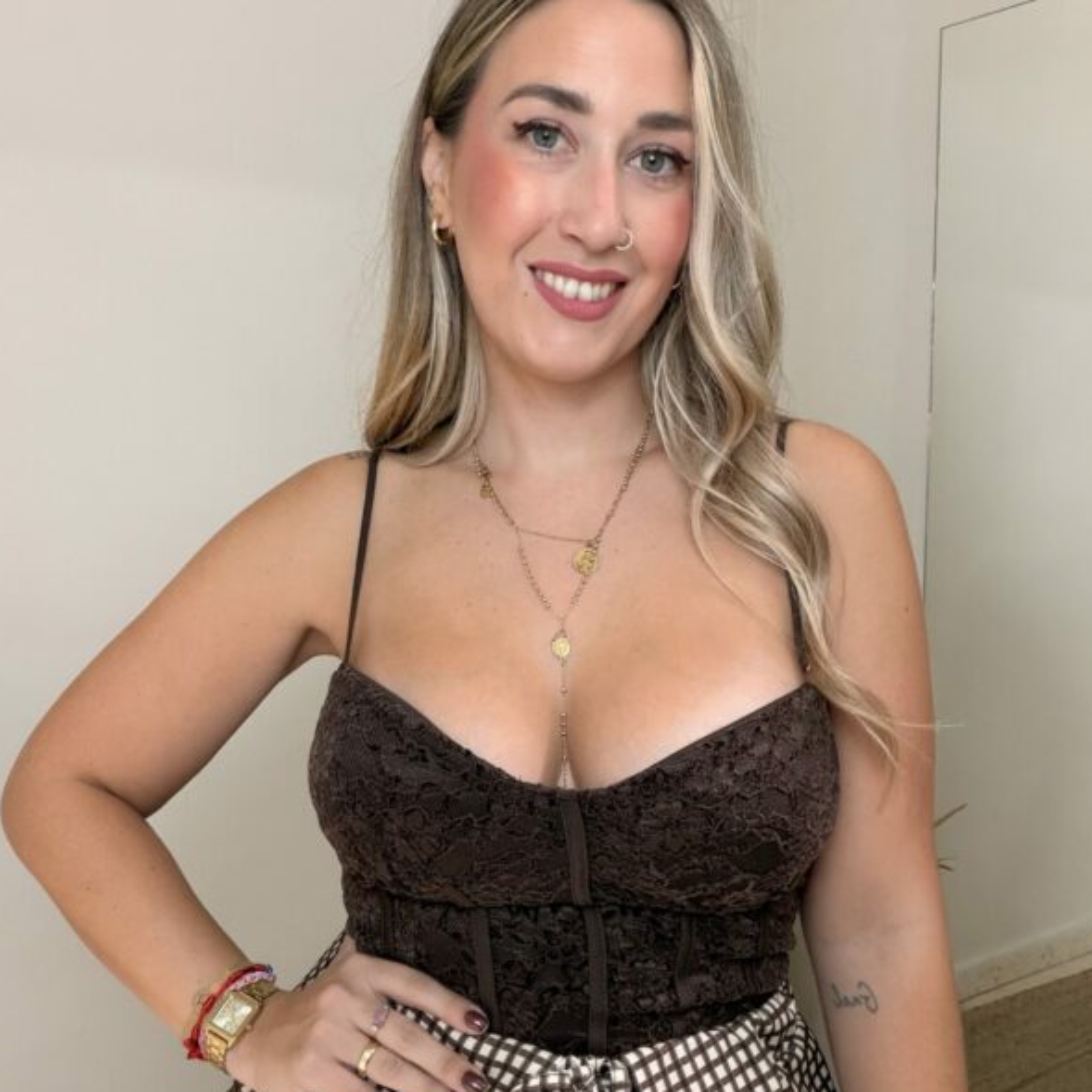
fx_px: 1285
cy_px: 608
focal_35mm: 36
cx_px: 545
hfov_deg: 46.0
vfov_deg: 46.0
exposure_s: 1/66
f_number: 1.9
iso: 80
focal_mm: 2.71
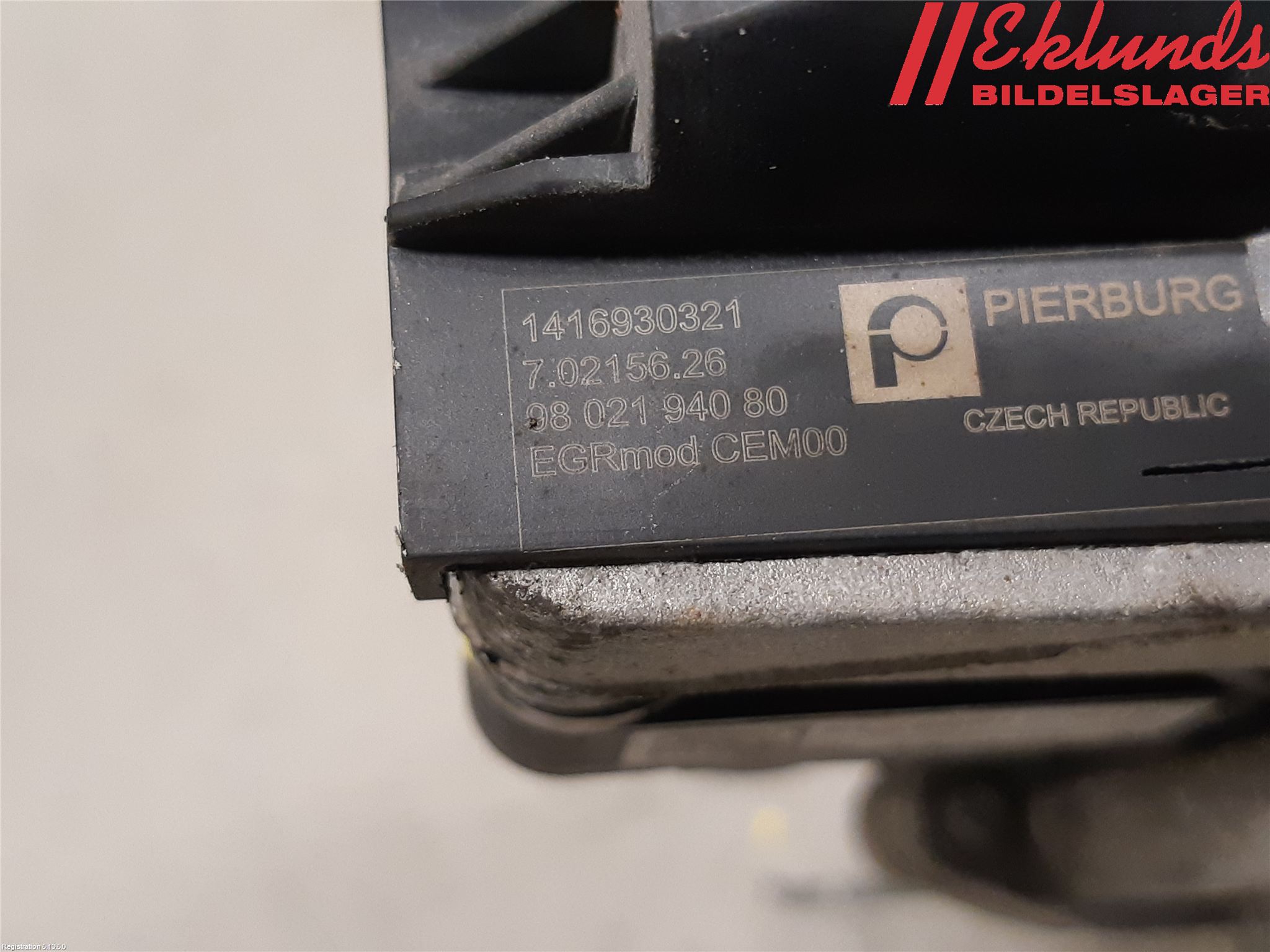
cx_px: 635
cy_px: 476
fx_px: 954
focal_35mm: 26
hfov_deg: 67.3
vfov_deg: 53.1
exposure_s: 1/50
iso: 200
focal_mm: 3.93
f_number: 1.7
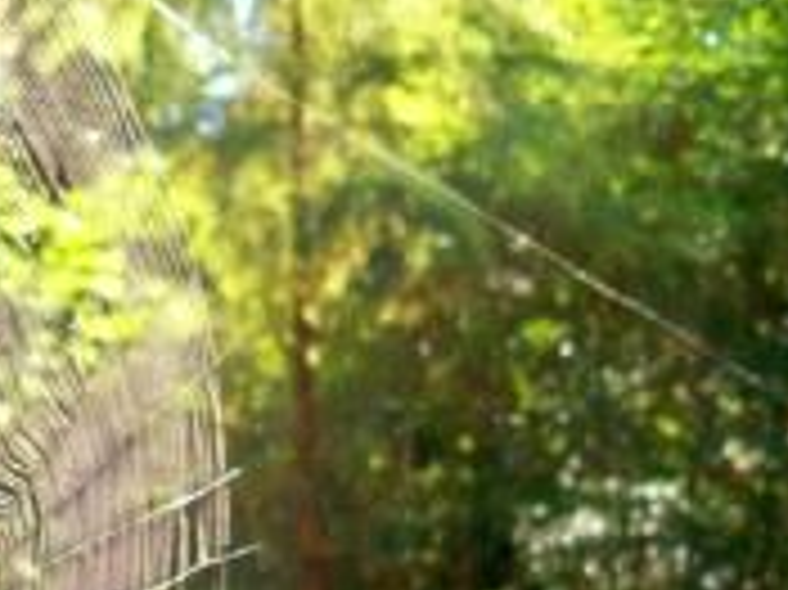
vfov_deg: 17.8
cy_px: 635
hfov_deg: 22.9
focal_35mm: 80
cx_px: -99
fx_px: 1820
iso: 125
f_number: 3.1
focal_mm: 6.3
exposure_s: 1/60
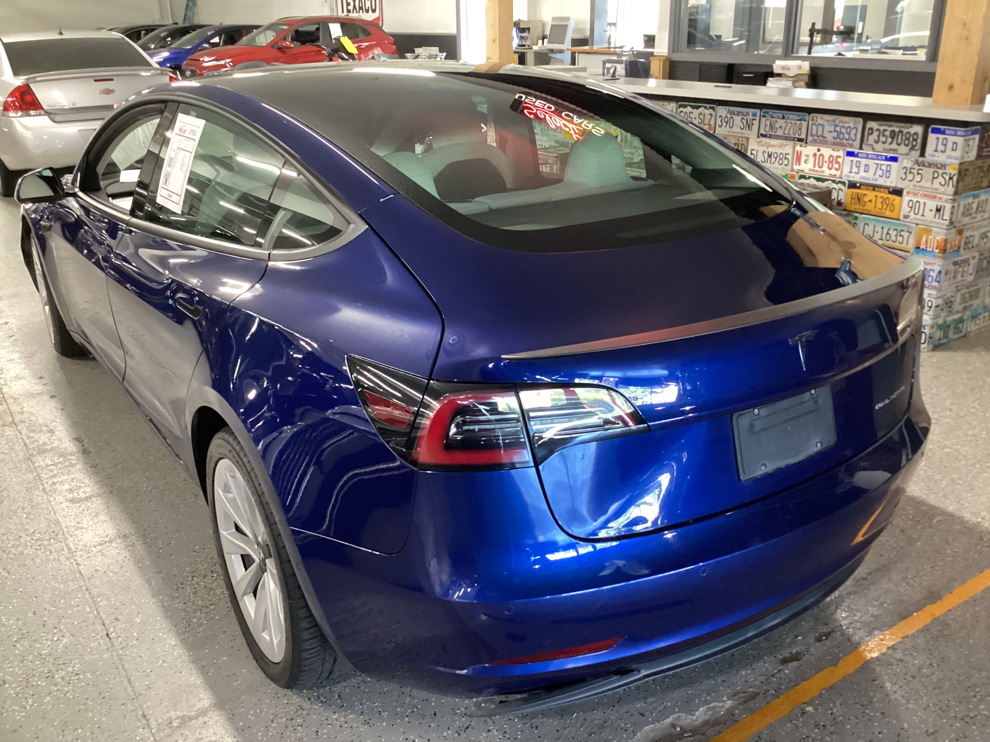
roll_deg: +0.1
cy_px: 371
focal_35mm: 31
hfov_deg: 58.4
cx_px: 495
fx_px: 887
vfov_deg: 45.4
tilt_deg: -22.4
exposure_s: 1/33
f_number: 2.4
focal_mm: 3.3
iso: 400
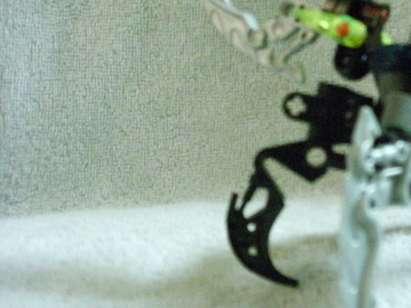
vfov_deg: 22.8
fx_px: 760
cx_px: 343
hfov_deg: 29.4
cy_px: 107
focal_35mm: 64
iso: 1600
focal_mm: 6.3
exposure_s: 1/13
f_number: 3.1
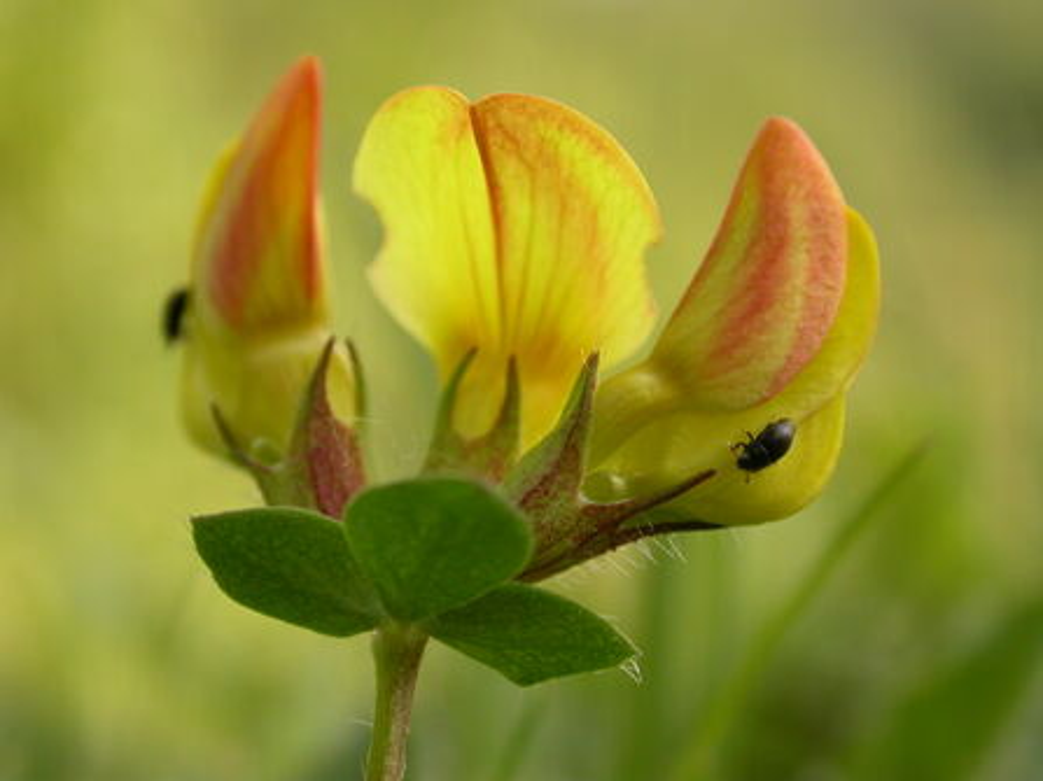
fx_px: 2530
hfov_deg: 23.3
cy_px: 390
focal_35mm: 84
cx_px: 522
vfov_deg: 17.6
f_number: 4.1
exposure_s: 1/238
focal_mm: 17.5
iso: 100
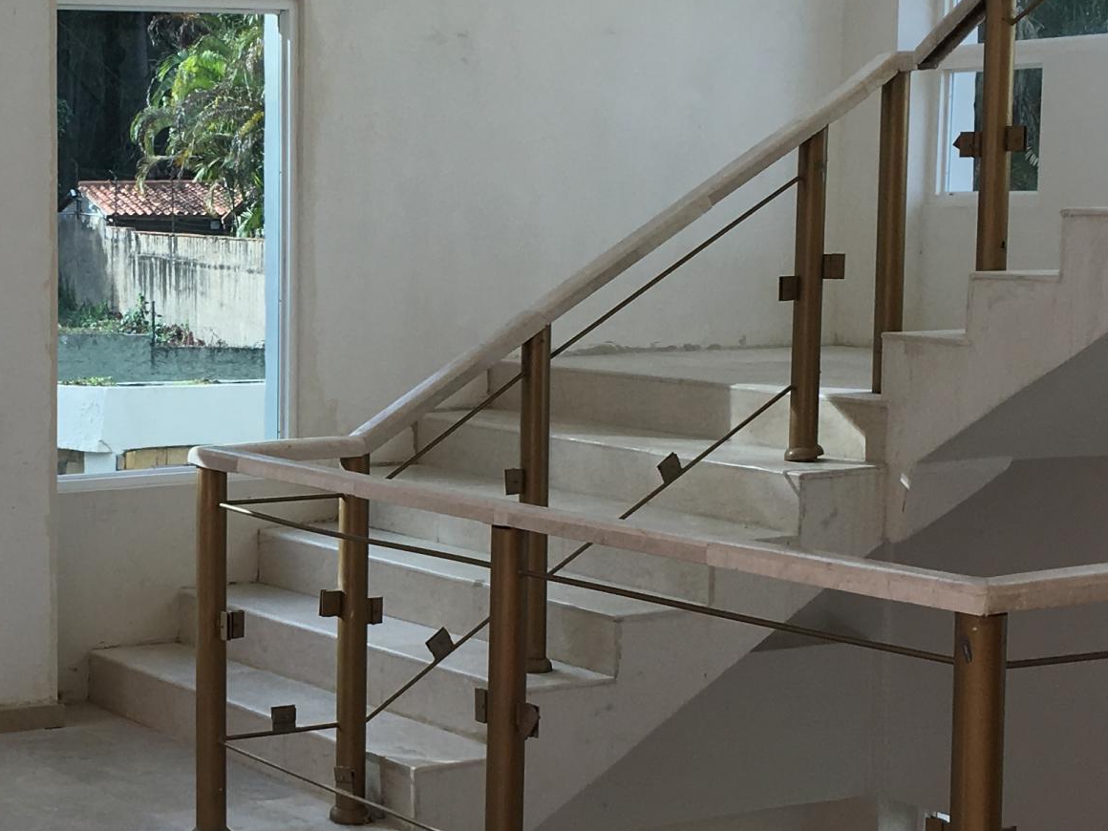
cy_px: 487
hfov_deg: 25.1
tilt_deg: -5.6
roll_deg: +0.4
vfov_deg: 19.6
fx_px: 2401
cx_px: 77
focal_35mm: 75
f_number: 2.2
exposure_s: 1/373
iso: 25
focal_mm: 4.15
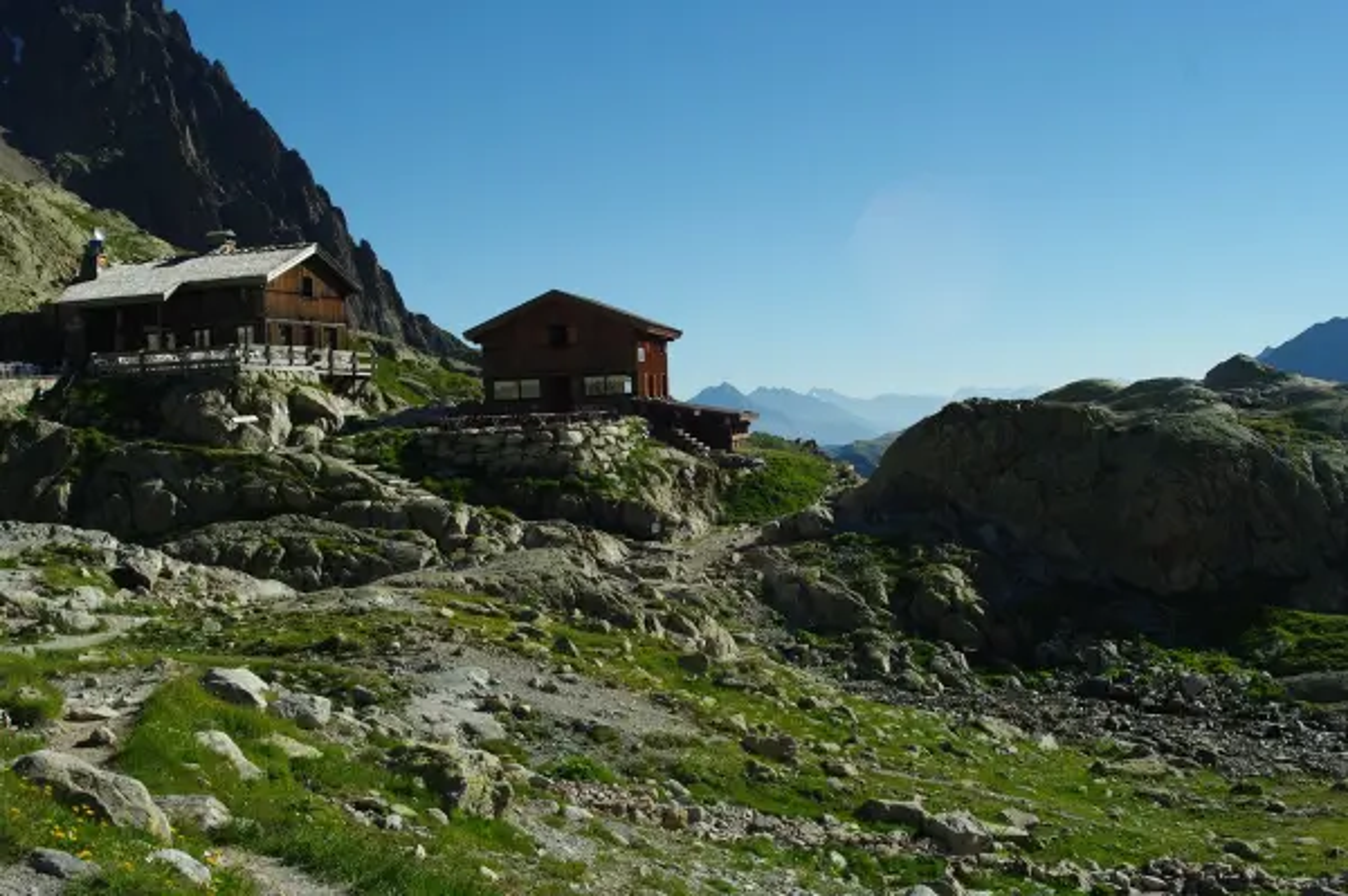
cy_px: 448
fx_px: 1571
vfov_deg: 31.8
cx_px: 674
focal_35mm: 42
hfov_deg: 46.4
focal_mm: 28
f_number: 6.7
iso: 100
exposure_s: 1/250
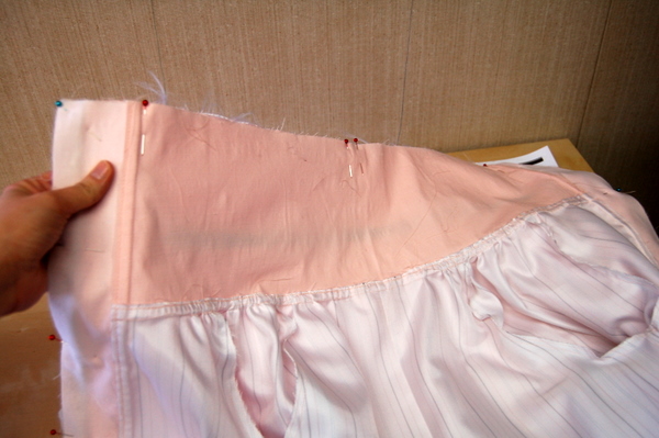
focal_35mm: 36
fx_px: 658
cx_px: 330
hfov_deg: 53.2
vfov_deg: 36.8
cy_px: 219
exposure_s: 1/60
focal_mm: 24
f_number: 4.5
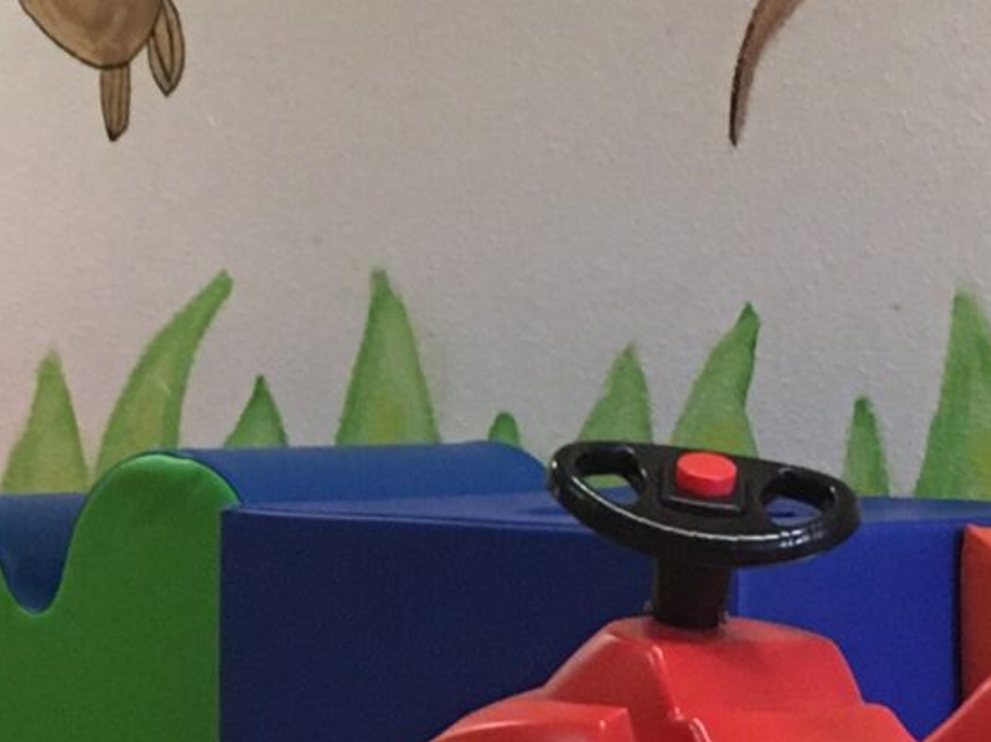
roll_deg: -0.9
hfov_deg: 14.5
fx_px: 3892
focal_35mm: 136
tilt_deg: +2.1
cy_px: 169
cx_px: 281
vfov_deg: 10.9
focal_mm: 4.15
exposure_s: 1/33
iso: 200
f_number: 2.2
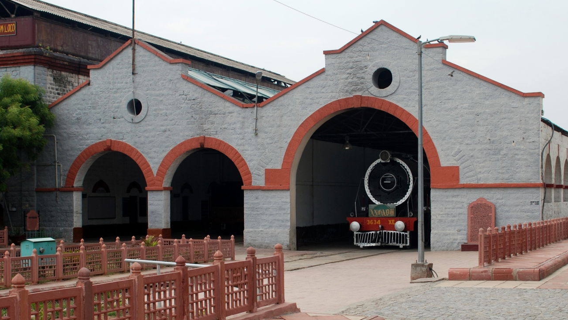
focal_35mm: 56
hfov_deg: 37.2
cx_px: 321
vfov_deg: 21.4
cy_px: 202
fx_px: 843
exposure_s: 1/160
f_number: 6.3
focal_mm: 24
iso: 100
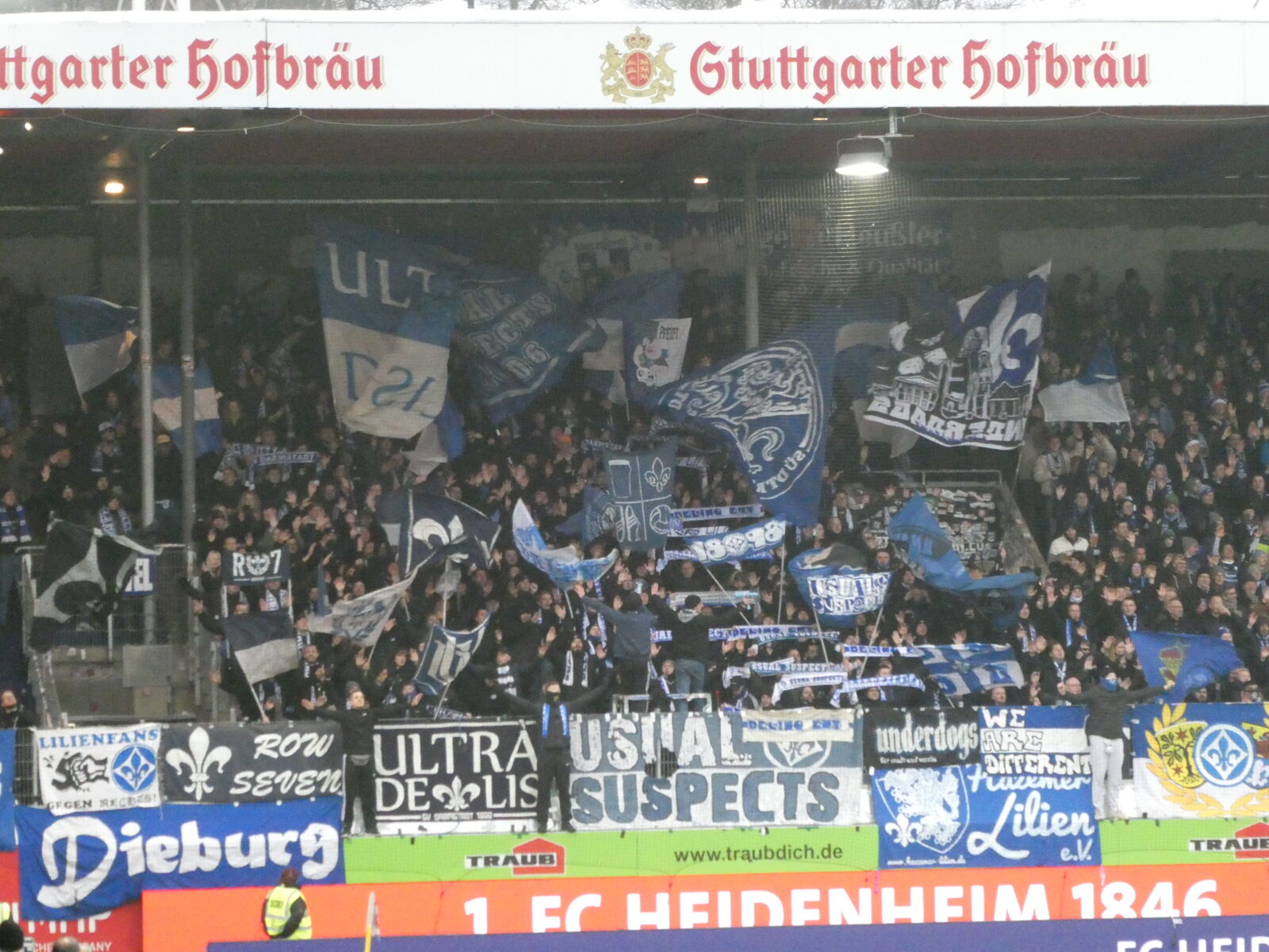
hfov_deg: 9.9
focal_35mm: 200
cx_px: 634
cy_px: 476
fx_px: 7332
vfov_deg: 7.4
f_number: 5.6
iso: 1600
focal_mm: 35.8
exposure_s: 1/125
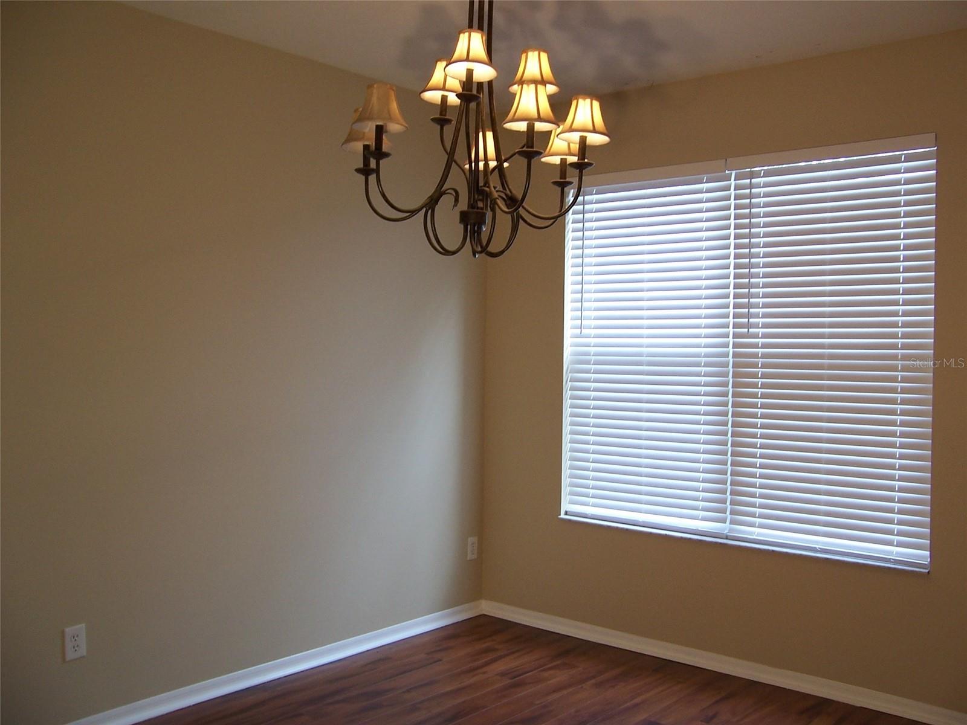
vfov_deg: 42.9
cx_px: 484
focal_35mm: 33
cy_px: 362
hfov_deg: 55.4
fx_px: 922
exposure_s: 1/30
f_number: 3.4
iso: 100
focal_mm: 5.5
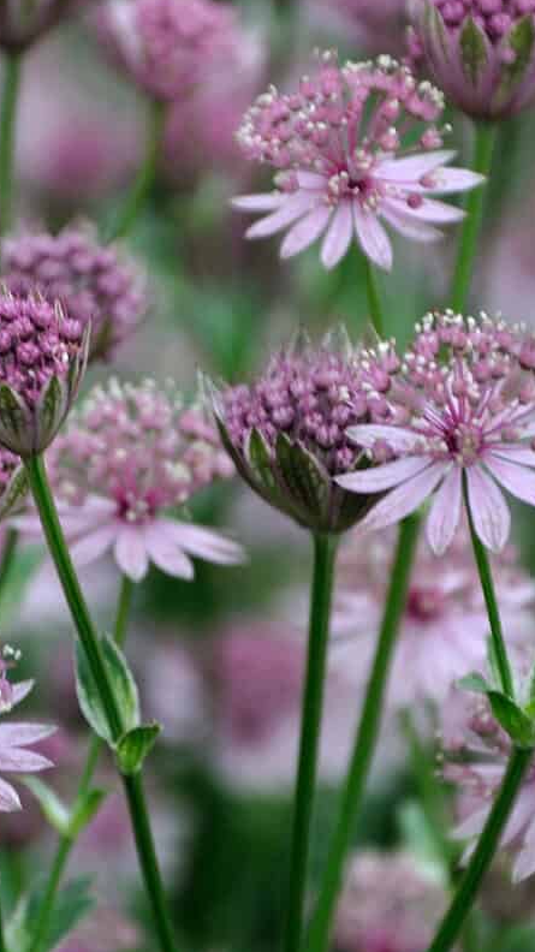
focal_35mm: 376
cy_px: 477
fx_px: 9496
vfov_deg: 5.7
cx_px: 299
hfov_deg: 3.2
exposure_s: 1/125
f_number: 5.6
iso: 200
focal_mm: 105
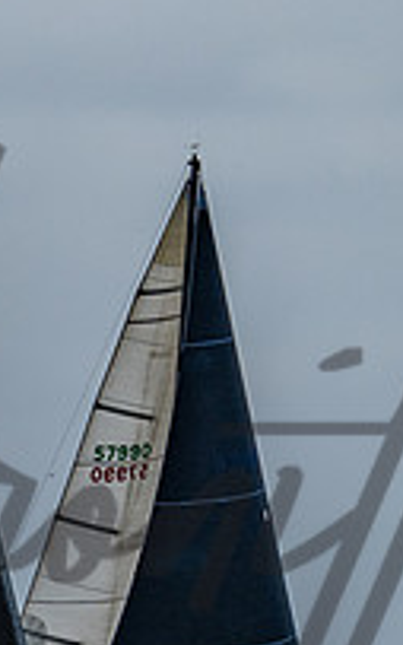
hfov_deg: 1.8
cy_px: 360
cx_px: 178
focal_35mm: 746
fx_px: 13100
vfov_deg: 2.8
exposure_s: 1/3200
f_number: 6.3
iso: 200
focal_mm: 120
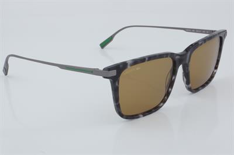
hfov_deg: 27.0
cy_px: 78
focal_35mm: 75
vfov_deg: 18.2
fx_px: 487
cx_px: 117
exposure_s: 1/4
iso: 100
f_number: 32
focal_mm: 50
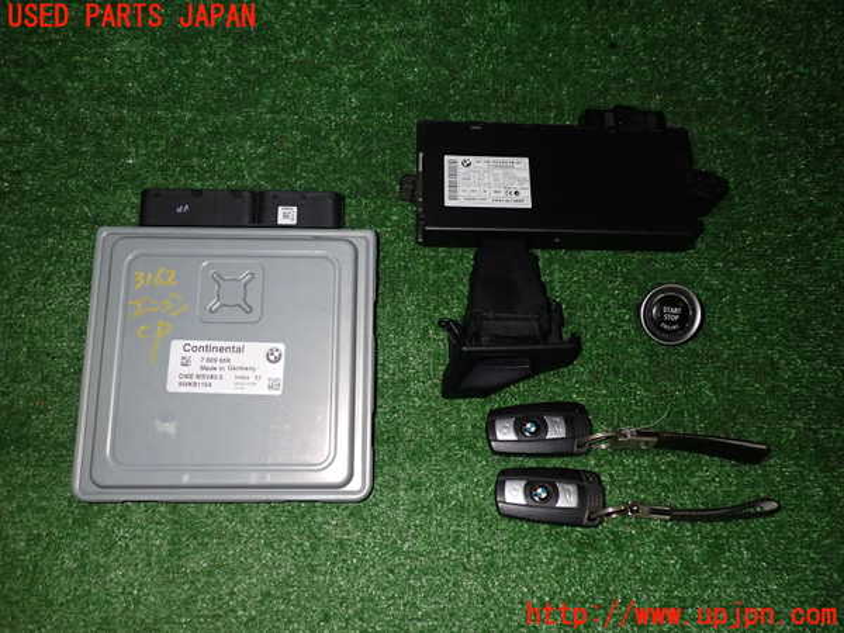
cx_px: 422
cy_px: 316
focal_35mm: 30
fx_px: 731
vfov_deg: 46.8
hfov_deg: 60.0
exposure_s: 1/30
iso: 320
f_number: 6.3
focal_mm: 5.4
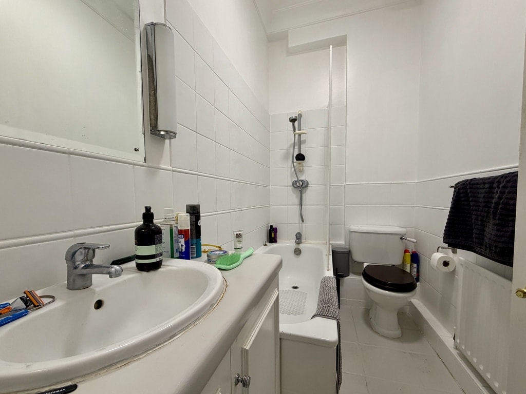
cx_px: 263
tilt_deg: +0.2
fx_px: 213
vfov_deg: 85.7
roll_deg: +0.8
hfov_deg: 102.1
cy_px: 197
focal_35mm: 14
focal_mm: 2.22
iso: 200
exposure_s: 1/100
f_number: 2.2
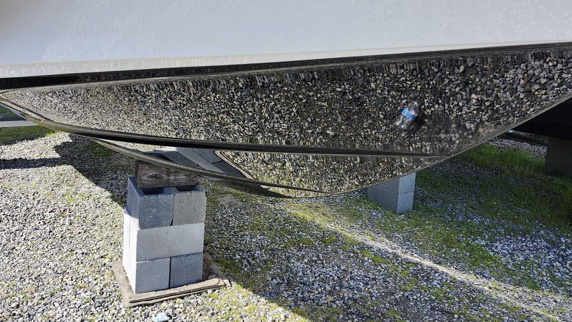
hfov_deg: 64.3
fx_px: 455
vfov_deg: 38.8
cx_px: 292
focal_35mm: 30
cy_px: 130
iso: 25
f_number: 1.8
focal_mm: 5.54
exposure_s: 1/569
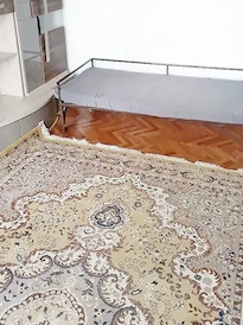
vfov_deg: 48.0
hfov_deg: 37.6
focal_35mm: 38
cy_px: 102
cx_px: 141
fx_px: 356
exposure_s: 1/25
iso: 320
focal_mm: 3.98
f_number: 1.8
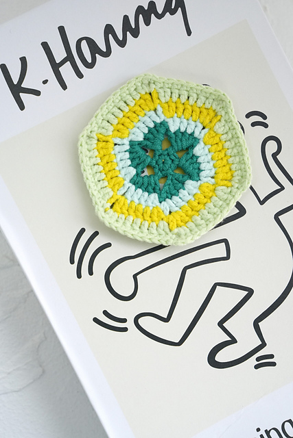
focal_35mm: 70
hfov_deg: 19.5
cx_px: 146
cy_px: 219
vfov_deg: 28.8
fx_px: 854
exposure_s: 1/250
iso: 3200
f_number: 5
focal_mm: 70
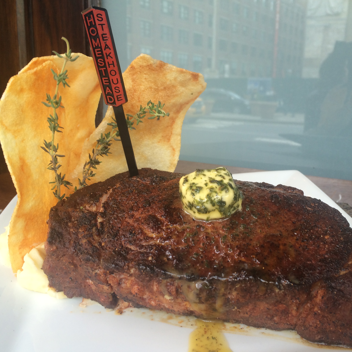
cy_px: 179
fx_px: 403
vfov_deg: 47.2
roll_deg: -2.3
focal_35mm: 35
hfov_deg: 47.0
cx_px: 204
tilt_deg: -13.5
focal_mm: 4.15
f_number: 2.2
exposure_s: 1/60
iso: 32
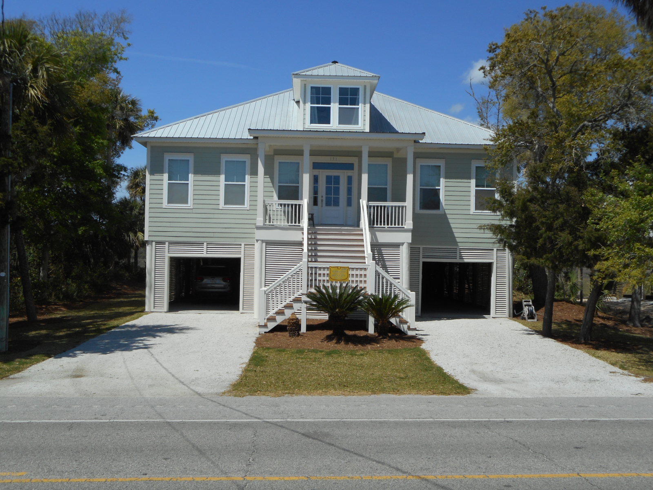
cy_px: 245
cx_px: 326
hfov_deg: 47.9
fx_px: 736
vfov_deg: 36.8
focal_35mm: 39
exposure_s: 1/800
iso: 80
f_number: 4.5
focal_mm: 6.9
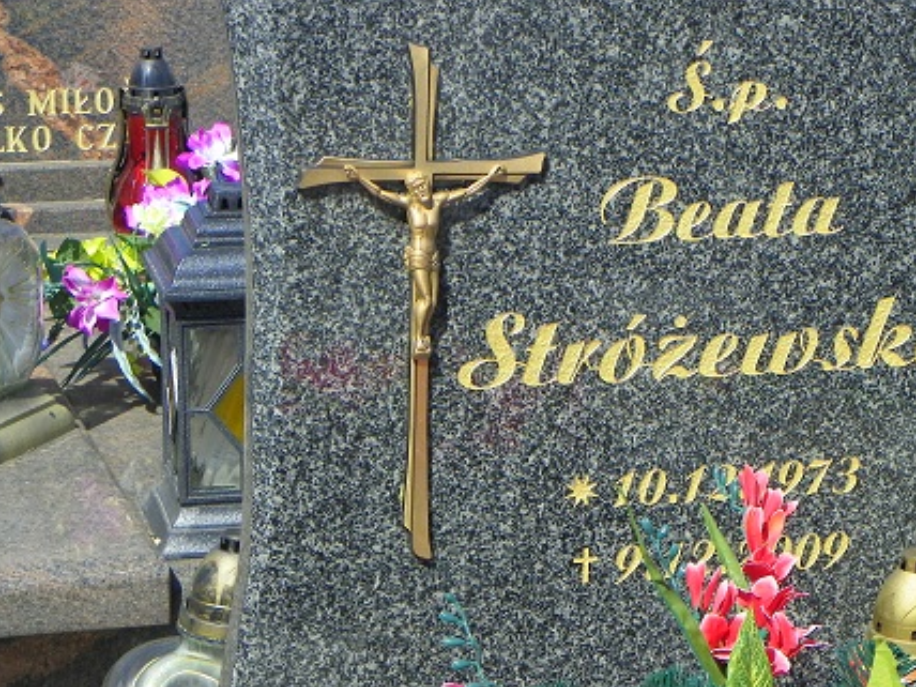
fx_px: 3837
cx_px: 666
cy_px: 452
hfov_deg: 13.6
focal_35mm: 145
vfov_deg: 10.2
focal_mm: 17.3
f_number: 5
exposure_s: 1/250
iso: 64
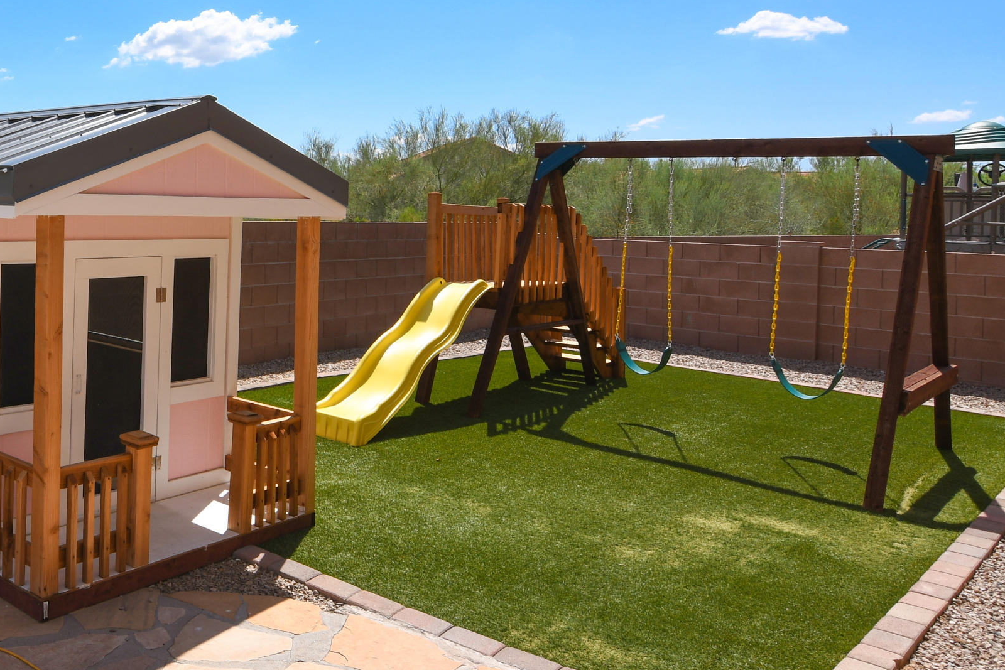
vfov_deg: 42.8
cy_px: 203
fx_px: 838
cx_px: 70
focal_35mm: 30
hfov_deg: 52.9
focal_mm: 11
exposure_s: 1/200
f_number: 13
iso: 100
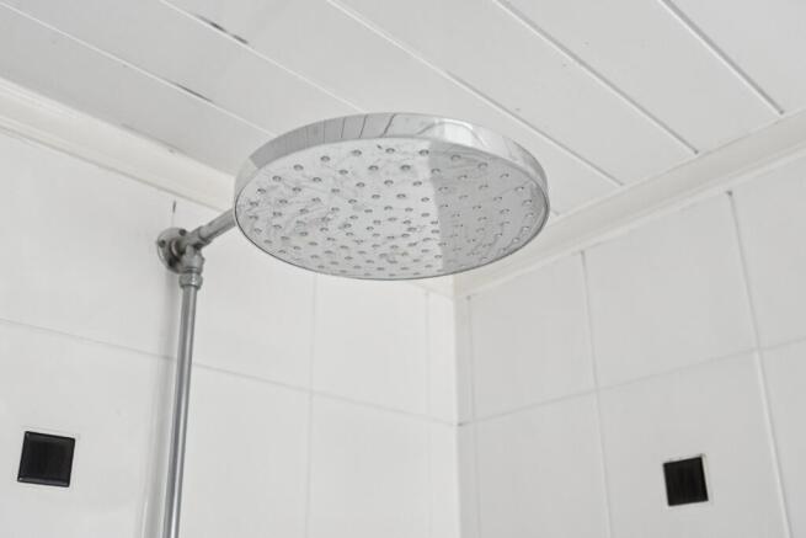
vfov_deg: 37.9
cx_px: 403
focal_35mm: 35
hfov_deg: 54.4
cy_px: 269
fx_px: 784
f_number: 4
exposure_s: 1/30
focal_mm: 35
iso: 800
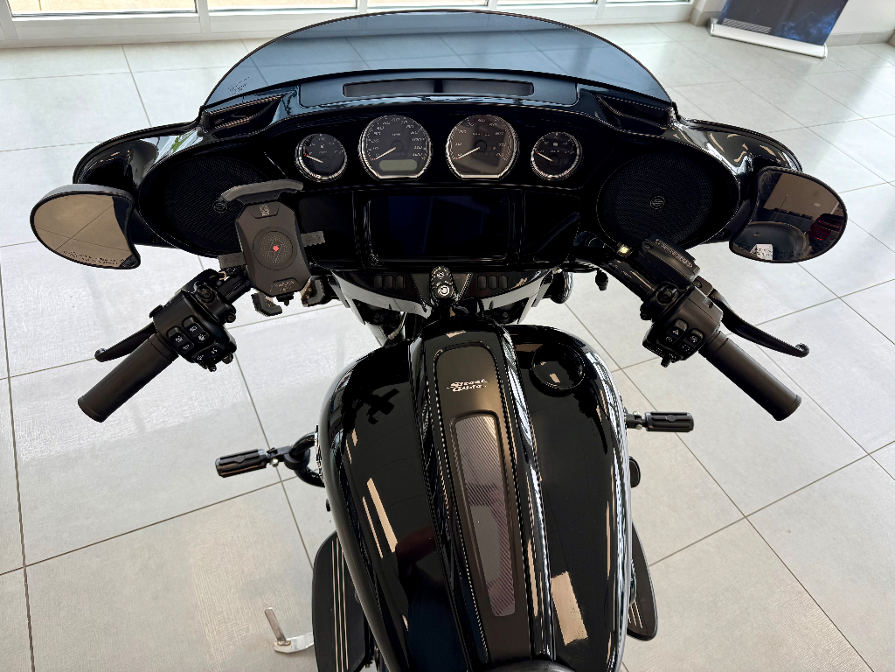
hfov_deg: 71.6
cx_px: 448
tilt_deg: -46.1
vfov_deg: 56.8
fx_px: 621
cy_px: 336
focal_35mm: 24
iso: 80
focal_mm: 6.76
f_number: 1.78
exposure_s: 1/304
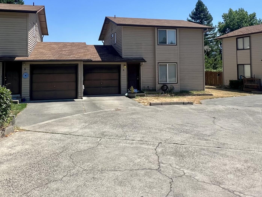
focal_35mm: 28
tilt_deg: +2.7
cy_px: 60
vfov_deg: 48.6
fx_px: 212
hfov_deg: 63.4
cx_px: 122
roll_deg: +1.4
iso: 32
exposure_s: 1/1672
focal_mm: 1.57
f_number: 1.8
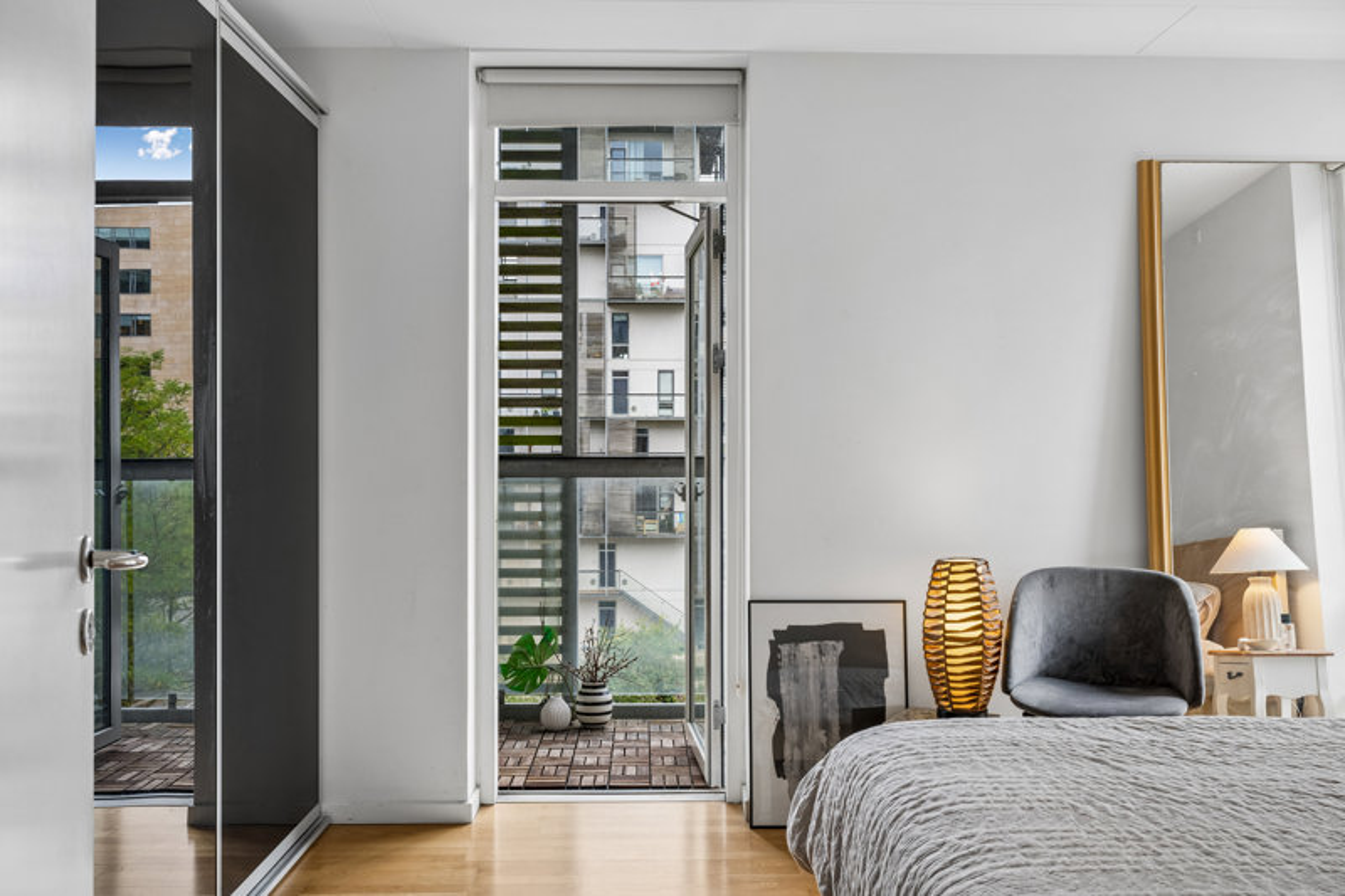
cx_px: 672
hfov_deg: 58.0
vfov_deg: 40.5
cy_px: 448
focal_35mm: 32
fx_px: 1214
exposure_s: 1/8
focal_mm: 32.5
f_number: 9
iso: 160
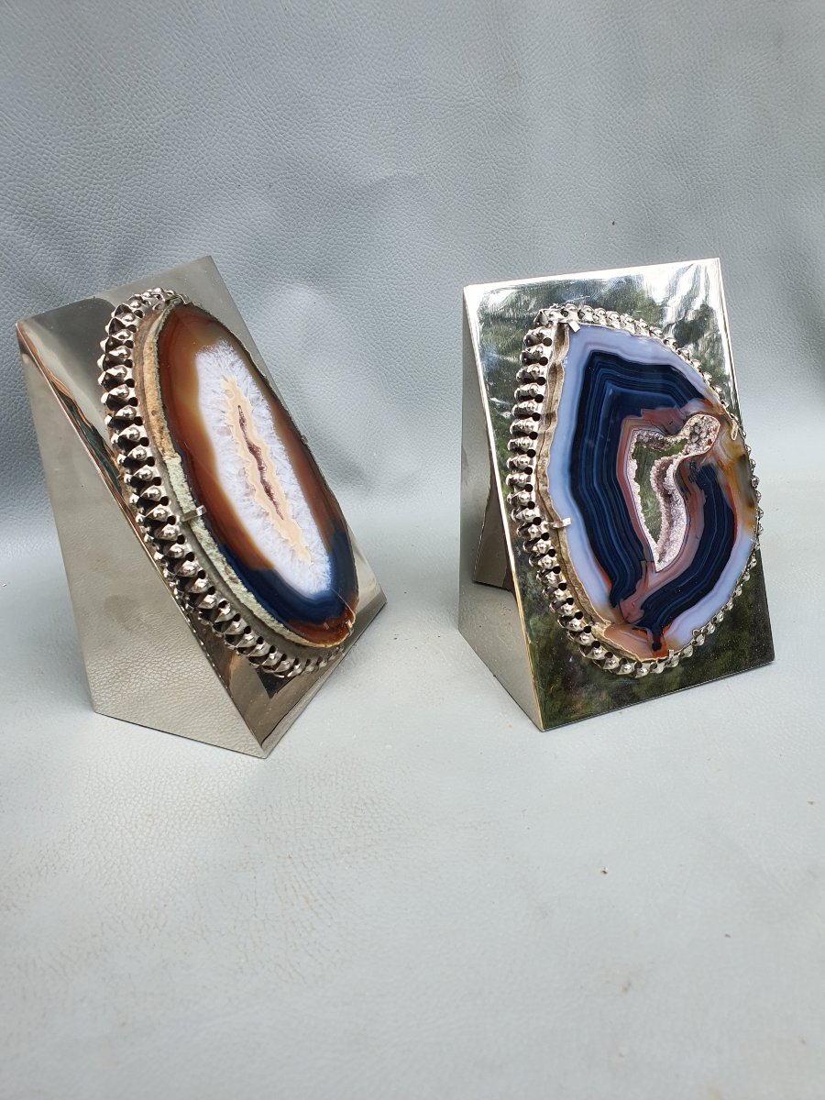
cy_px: 550
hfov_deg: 53.1
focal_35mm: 26
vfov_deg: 67.3
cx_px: 412
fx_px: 826
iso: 50
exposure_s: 1/131
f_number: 2.4
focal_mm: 4.3
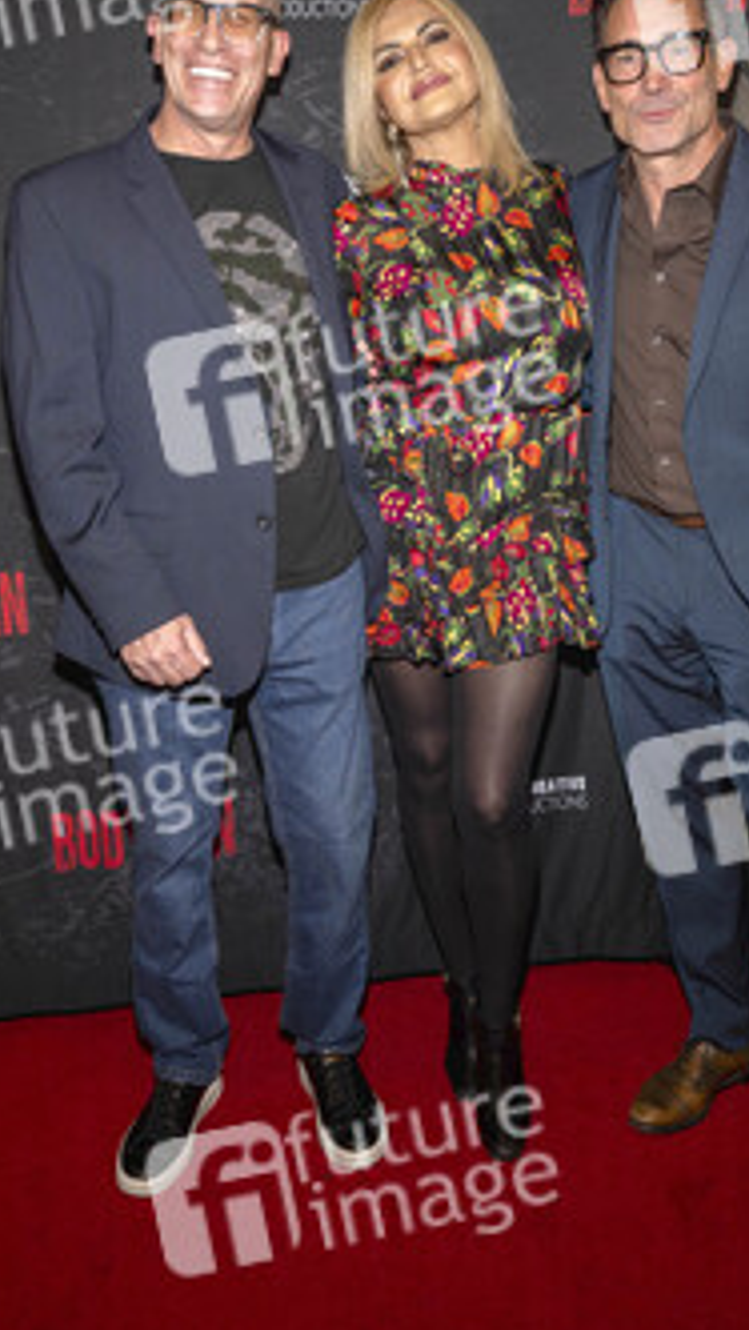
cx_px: 469
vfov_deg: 57.8
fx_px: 1199
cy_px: 581
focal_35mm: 34
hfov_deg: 34.5
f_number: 5.6
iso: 800
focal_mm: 27
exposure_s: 1/200
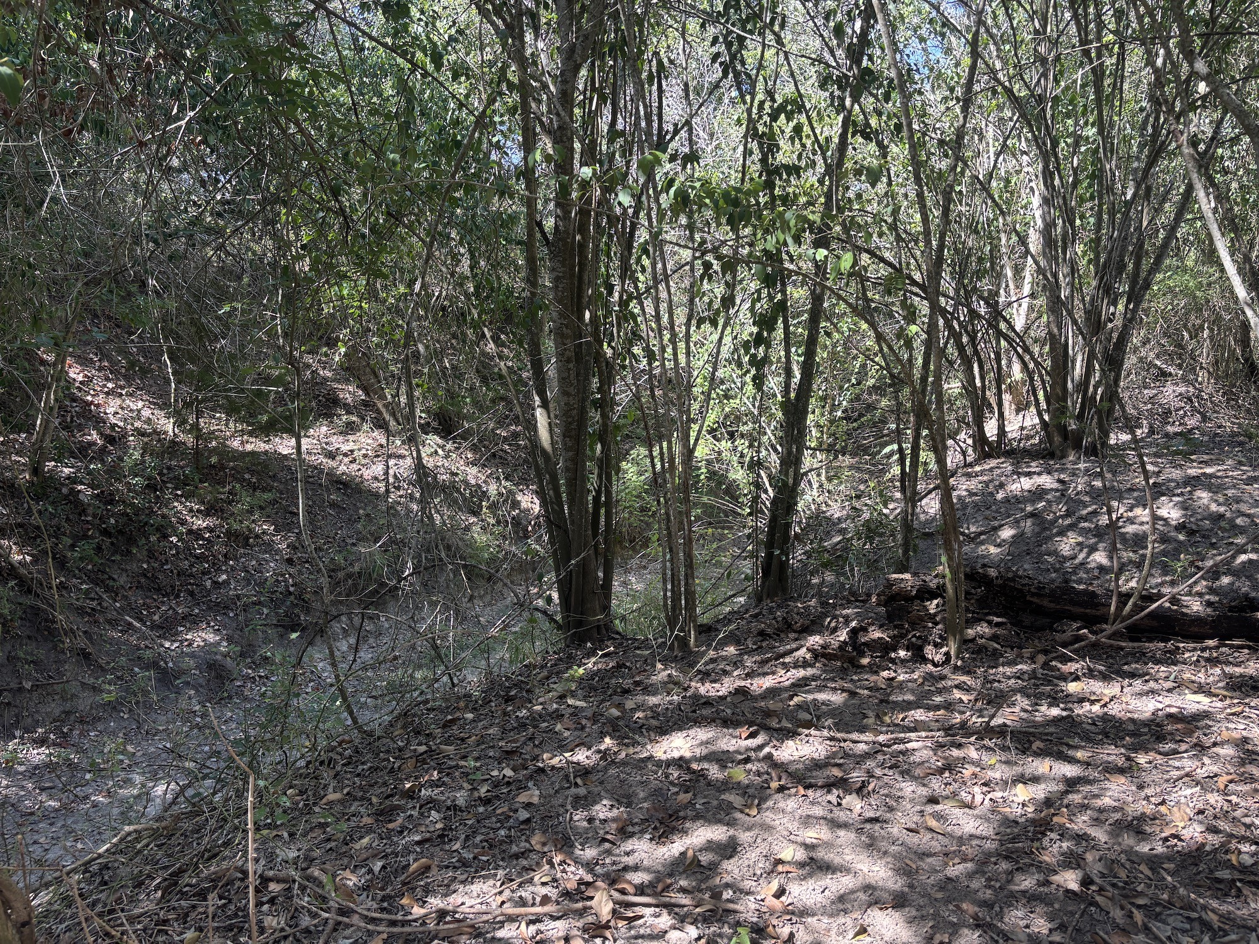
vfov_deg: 53.1
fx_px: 946
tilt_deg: -9.5
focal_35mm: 26
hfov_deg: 67.3
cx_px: 630
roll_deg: -0.7
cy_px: 472
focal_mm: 5.96
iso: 40
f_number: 1.6
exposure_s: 1/171
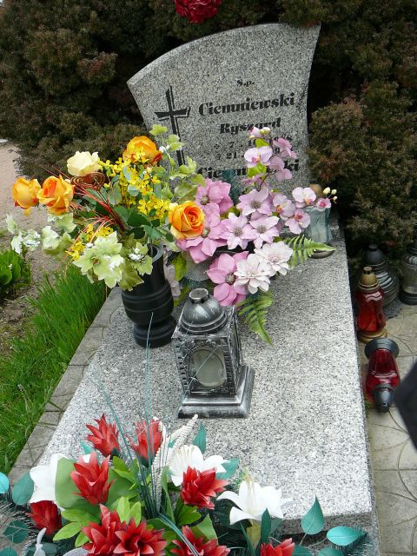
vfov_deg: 52.6
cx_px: 208
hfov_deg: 40.7
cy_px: 278
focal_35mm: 35
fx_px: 562
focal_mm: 5.2
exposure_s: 1/400
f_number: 2.8
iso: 80
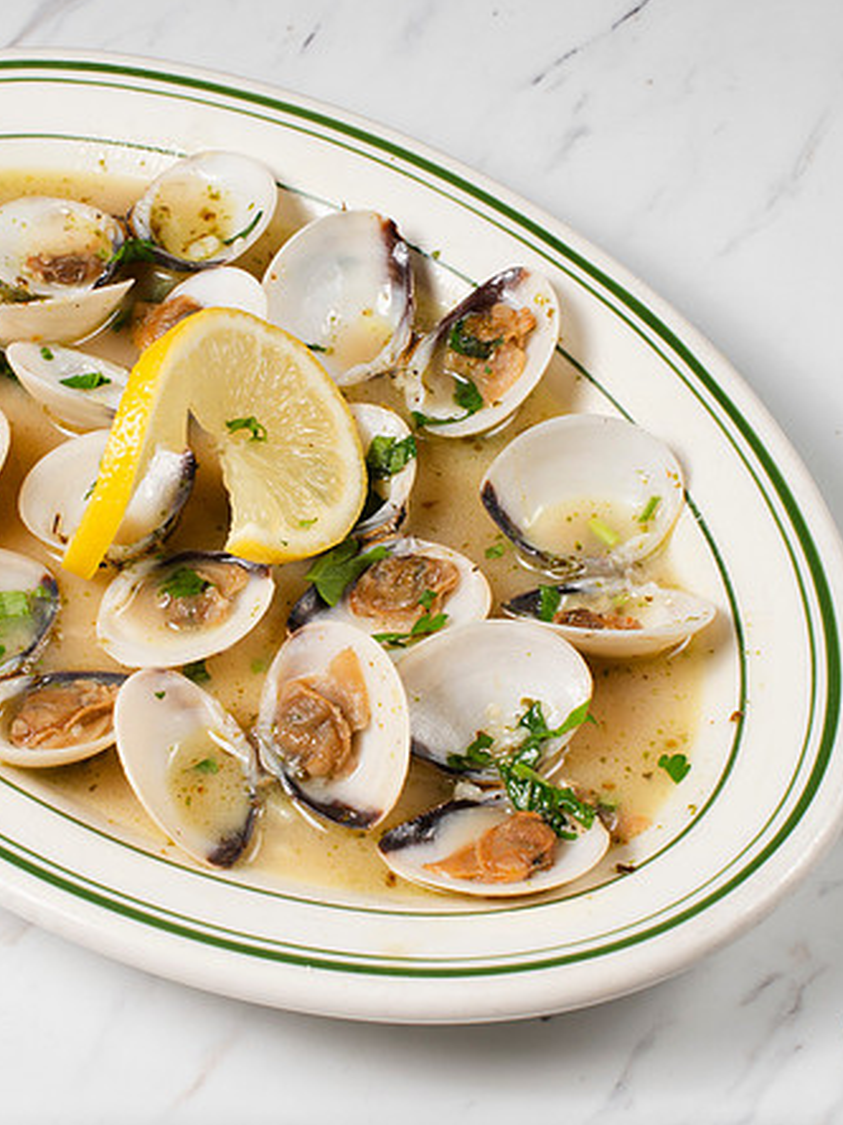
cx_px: 268
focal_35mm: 75
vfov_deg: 26.0
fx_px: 2436
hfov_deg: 19.6
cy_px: 578
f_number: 14
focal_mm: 50
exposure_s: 1/250
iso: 200
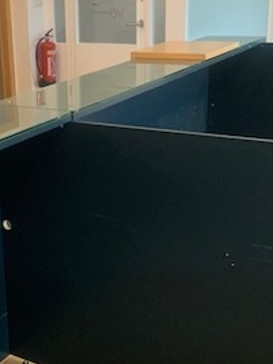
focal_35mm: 62
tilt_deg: -19.1
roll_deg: +3.1
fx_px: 652
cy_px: 196
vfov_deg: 31.2
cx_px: 41
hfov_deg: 23.2
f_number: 1.8
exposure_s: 1/50
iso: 250
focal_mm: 4.25
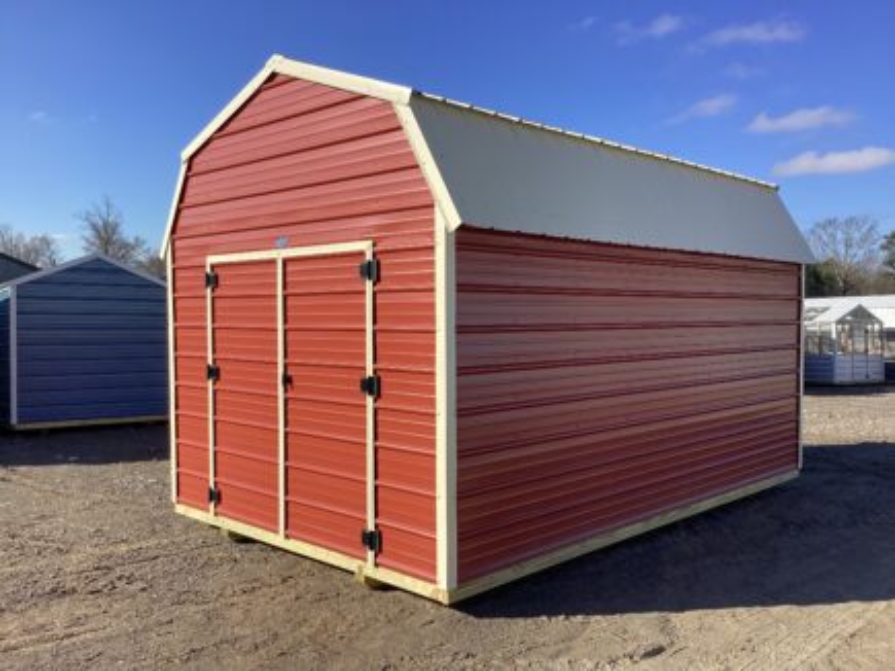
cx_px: 448
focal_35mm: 31
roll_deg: -1.0
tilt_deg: -4.1
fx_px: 801
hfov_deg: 58.4
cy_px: 336
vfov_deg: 45.4
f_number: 2.4
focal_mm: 3.3
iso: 25
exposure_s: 1/981
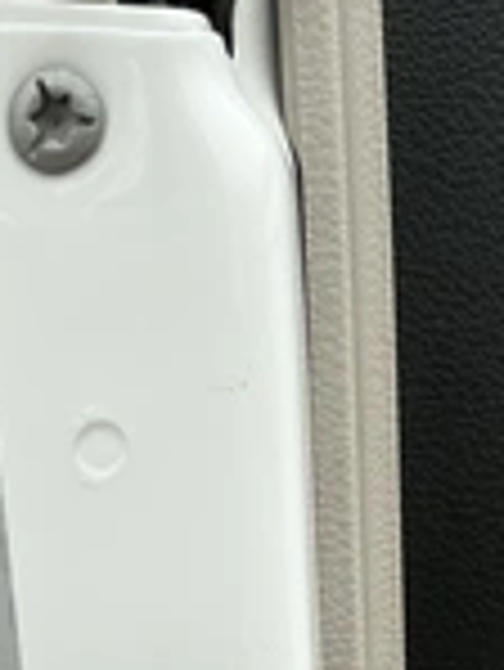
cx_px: -36
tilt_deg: -16.2
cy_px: 836
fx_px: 1454
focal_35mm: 75
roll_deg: +1.7
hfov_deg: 19.0
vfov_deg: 23.4
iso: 25
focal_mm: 3
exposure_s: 1/500
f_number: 1.8
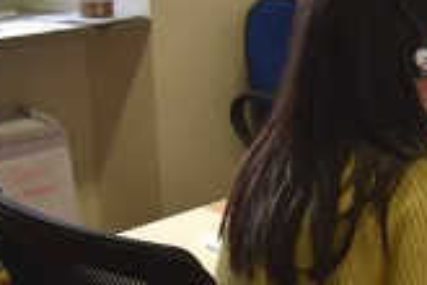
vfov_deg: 15.1
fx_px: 1067
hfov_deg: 21.5
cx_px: 462
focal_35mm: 90
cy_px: 74
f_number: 5
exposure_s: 1/100
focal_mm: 22
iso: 400
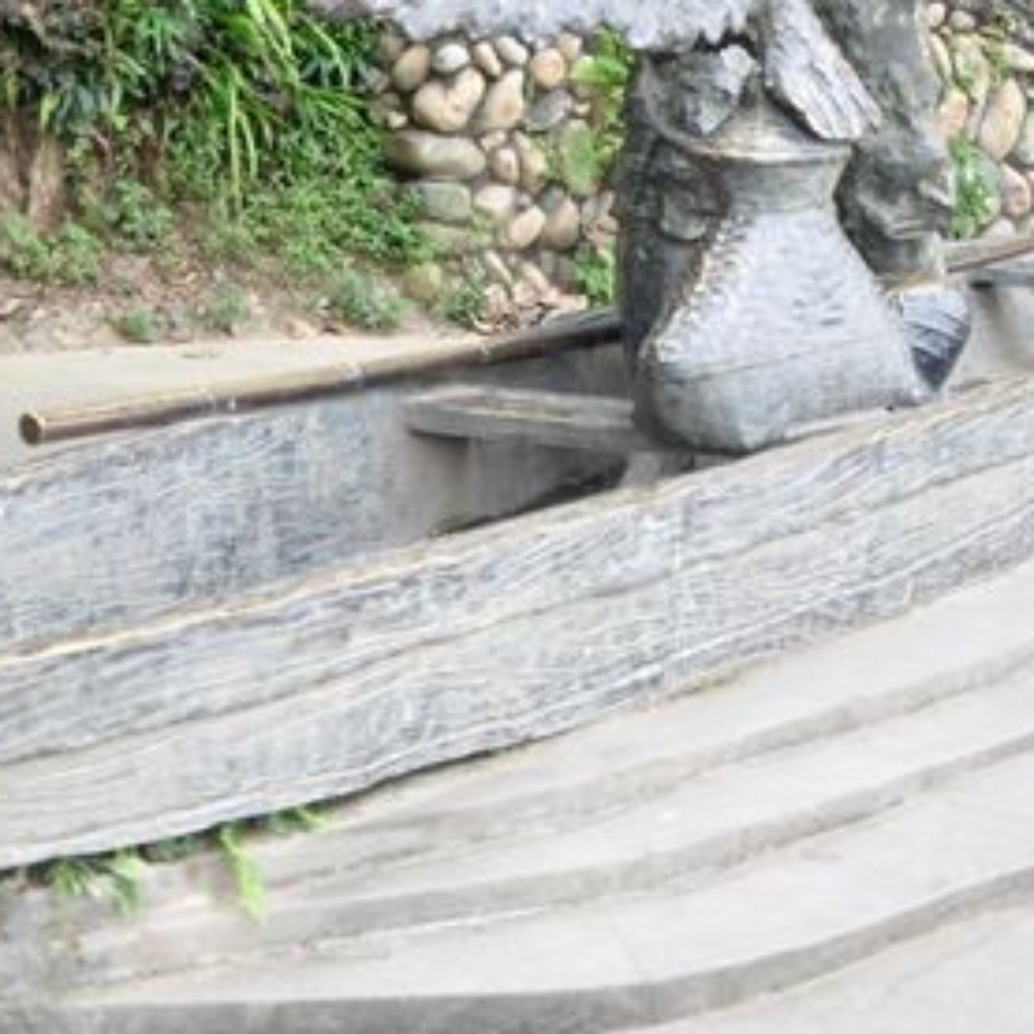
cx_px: 306
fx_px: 2737
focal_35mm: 81
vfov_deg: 20.9
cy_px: 95
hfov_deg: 21.3
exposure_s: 1/125
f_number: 5.6
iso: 250
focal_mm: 22
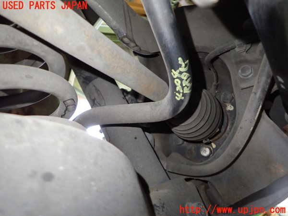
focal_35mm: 25
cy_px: 108
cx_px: 144
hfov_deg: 69.4
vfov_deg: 54.9
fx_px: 208
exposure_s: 1/30
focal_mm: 4.5
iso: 640
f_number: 2
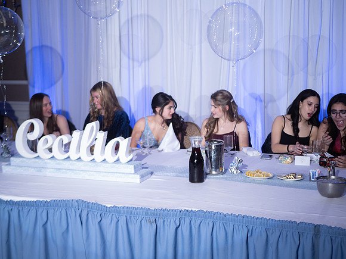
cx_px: 173
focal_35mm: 50
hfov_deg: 38.2
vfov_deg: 29.1
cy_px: 130
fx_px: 500
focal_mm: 25
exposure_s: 1/250
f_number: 1.7
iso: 500
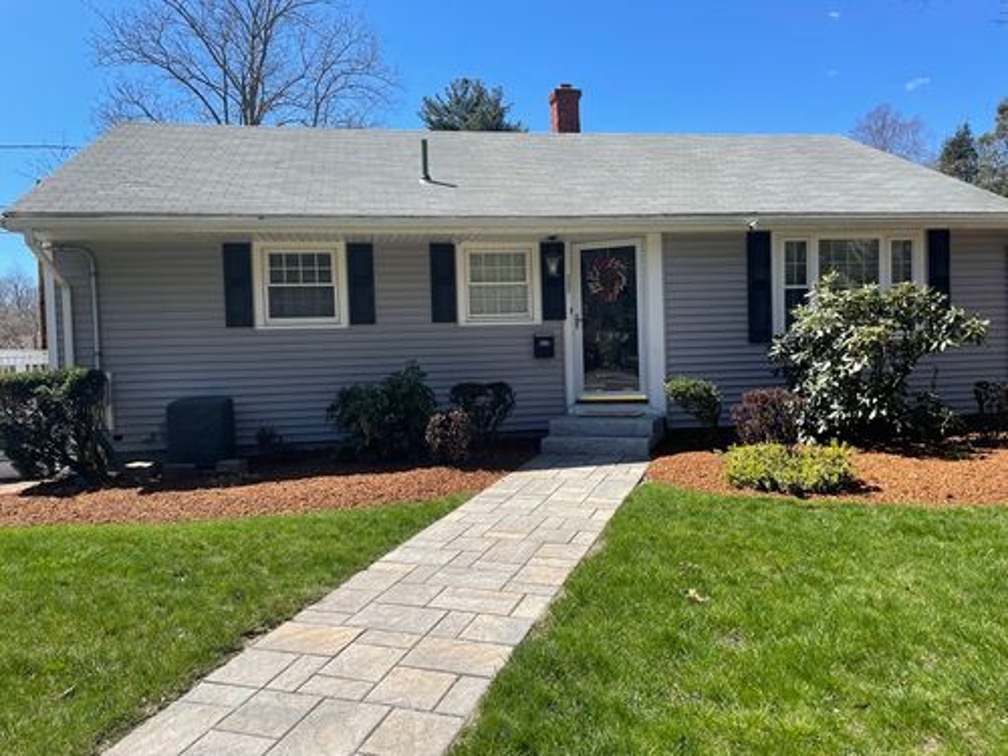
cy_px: 378
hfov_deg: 67.3
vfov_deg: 53.1
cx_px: 504
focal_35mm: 26
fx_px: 757
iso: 32
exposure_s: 1/2212
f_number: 1.6
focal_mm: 4.2
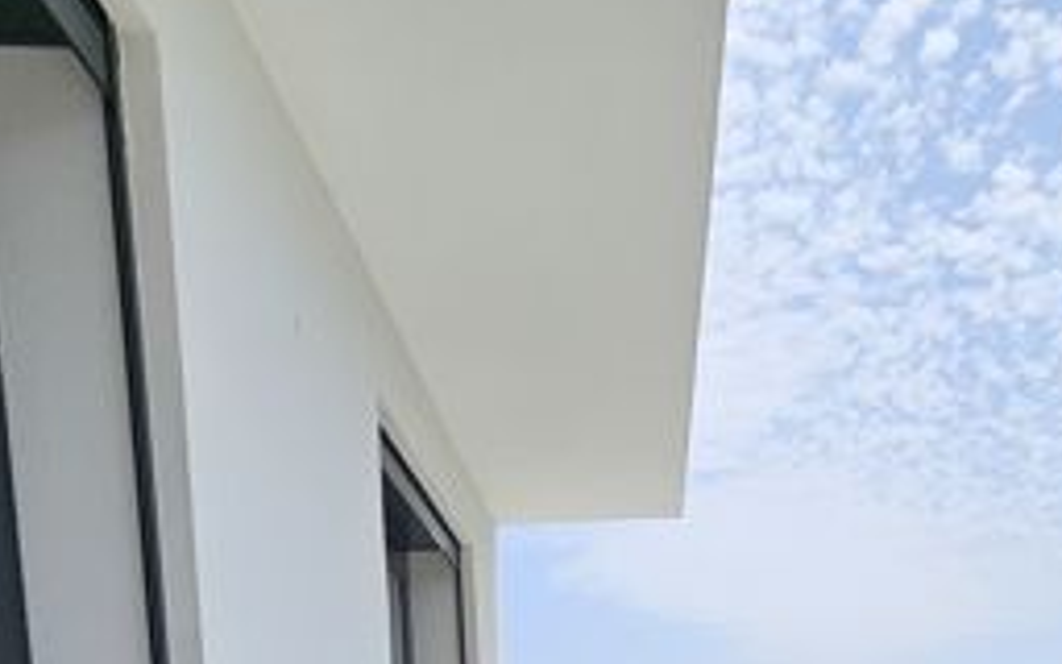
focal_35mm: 38
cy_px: 1038
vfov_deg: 24.6
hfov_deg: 51.4
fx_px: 1100
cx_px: 595
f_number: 2.2
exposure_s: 1/4756
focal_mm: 2.2
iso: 50
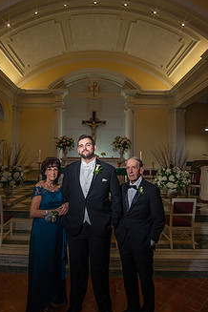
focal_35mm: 22
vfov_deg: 78.6
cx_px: 91
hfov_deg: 57.1
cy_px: 151
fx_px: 191
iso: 200
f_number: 4
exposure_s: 1/125
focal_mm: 16
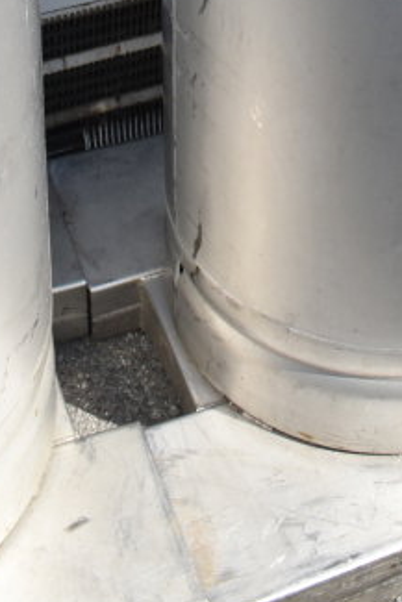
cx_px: 391
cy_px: -188
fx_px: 1272
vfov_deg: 23.4
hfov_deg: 17.6
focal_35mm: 76
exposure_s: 1/250
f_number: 8
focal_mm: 18
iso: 200
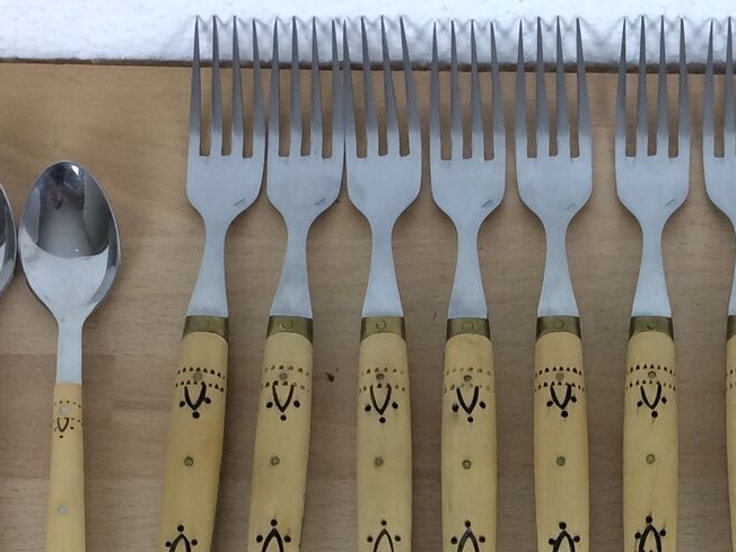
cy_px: 791
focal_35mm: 89
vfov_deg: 15.5
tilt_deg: -70.4
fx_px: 1892
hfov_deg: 21.7
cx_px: 594
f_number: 2.2
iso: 32
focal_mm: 4.15
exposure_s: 1/33
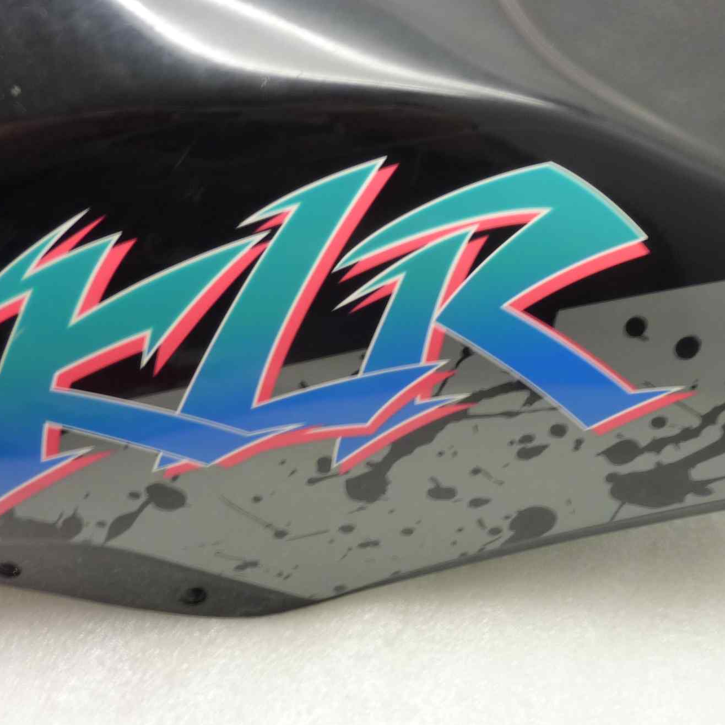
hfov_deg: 39.1
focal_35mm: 43
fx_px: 1019
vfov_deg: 39.2
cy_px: 370
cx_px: 410
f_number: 3.3
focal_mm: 4.1
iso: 125
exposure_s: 1/8
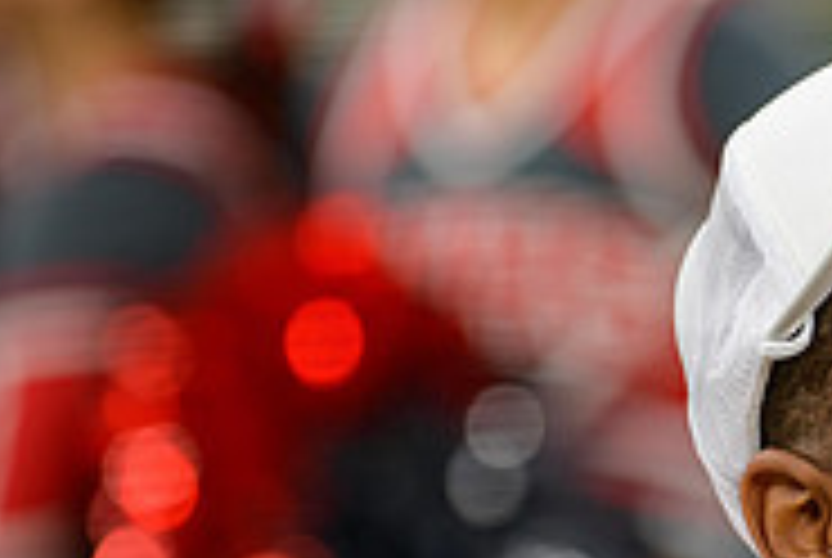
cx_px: 1016
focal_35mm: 688
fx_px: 15926
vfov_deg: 2.0
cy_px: 722
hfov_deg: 3.0
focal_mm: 220
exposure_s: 1/400
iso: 1000
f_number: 2.8
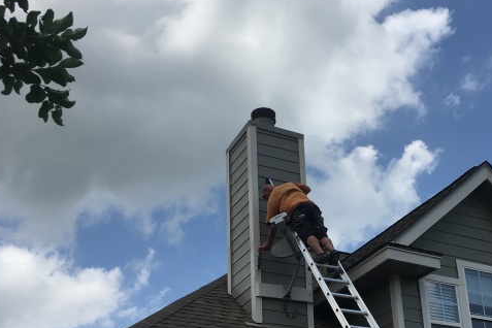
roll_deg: +3.7
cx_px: 317
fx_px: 738
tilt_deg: +21.2
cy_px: 292
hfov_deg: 36.6
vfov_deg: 24.4
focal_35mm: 54
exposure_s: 1/2331
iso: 25
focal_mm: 4.15
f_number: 2.2
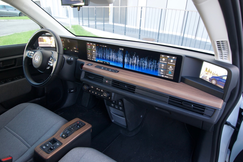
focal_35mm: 24
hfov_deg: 73.7
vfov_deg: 53.1
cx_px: 122
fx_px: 162
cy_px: 81
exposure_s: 1/60
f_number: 3.5
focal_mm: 16
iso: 400
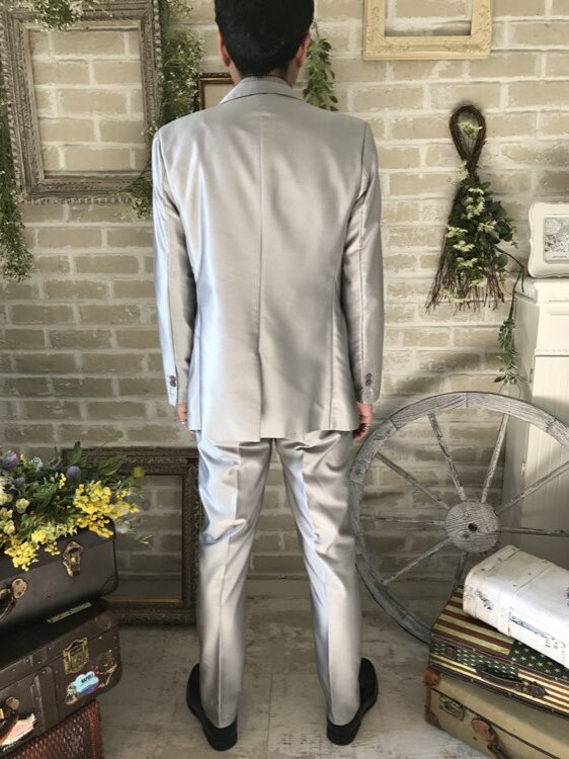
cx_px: 284
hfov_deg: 49.7
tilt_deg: -13.2
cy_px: 380
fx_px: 614
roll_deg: -0.2
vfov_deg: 63.5
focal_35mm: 28
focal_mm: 3.99
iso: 20
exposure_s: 1/98
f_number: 1.8
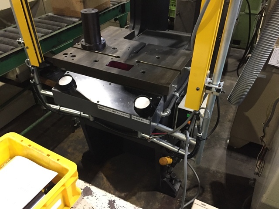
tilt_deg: -35.4
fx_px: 234
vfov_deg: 48.2
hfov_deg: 61.7
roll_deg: -0.3
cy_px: 104
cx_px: 140
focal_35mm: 29
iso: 200
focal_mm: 4.15
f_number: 2.2
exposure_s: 1/30
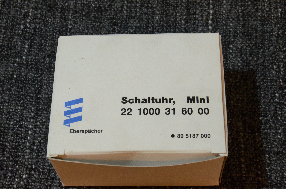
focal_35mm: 75
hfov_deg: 27.0
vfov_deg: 18.1
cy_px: 94
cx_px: 143
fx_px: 595
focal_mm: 50
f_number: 16
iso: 2500
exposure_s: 1/60
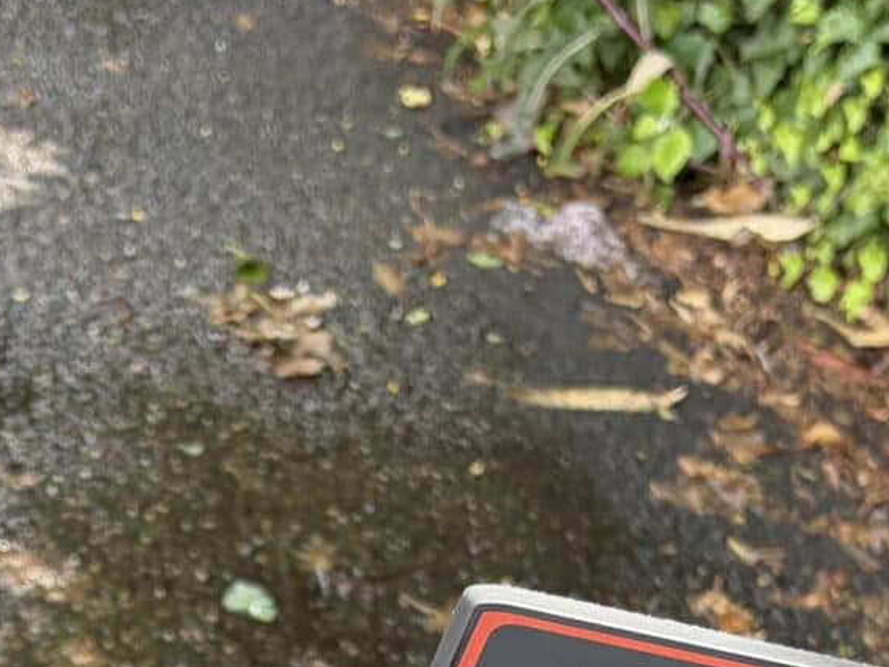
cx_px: 134
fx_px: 3030
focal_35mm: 118
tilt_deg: -40.0
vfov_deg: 11.7
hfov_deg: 16.5
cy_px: 1143
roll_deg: -9.8
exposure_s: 1/377
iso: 50
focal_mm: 5.96
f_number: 1.6
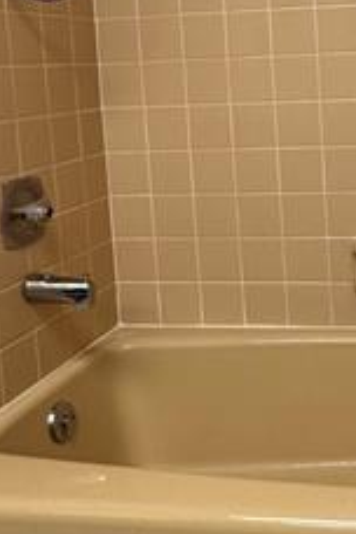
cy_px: 124
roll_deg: +2.5
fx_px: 727
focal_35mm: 49
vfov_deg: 39.1
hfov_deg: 25.5
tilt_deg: -5.9
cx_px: 393
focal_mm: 2.22
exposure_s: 1/60
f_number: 2.2
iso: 320
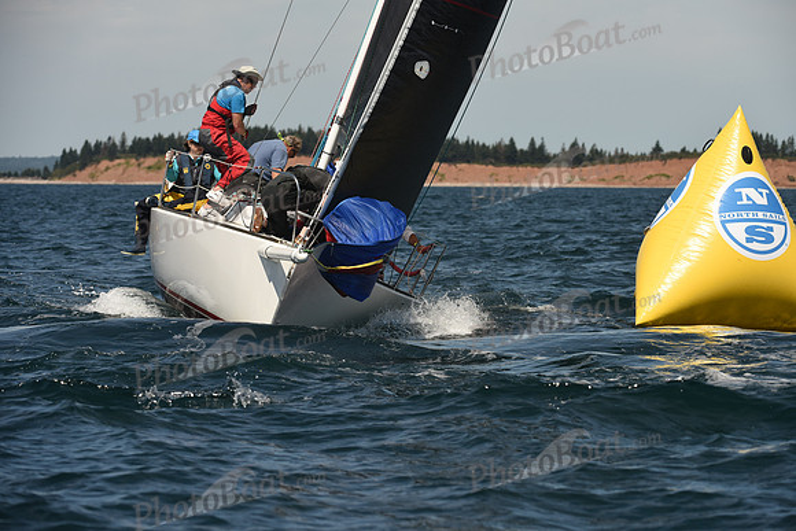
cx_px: 398
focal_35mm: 200
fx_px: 4423
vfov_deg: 6.9
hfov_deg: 10.3
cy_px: 266
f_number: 7.1
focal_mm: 200
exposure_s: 1/1000
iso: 250
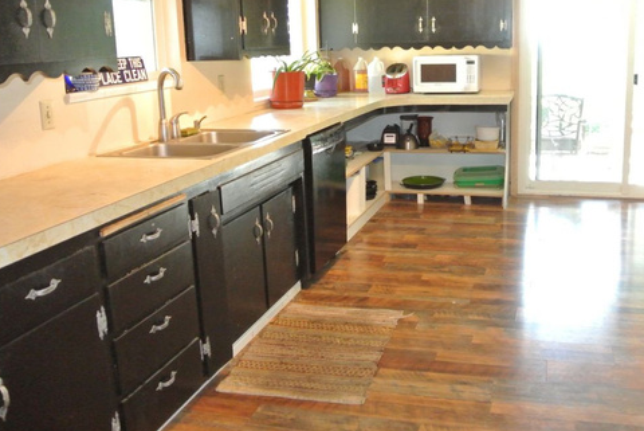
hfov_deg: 52.4
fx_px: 645
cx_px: 409
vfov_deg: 36.8
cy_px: 166
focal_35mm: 36
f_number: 3.5
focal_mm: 10
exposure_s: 1/60
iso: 1400
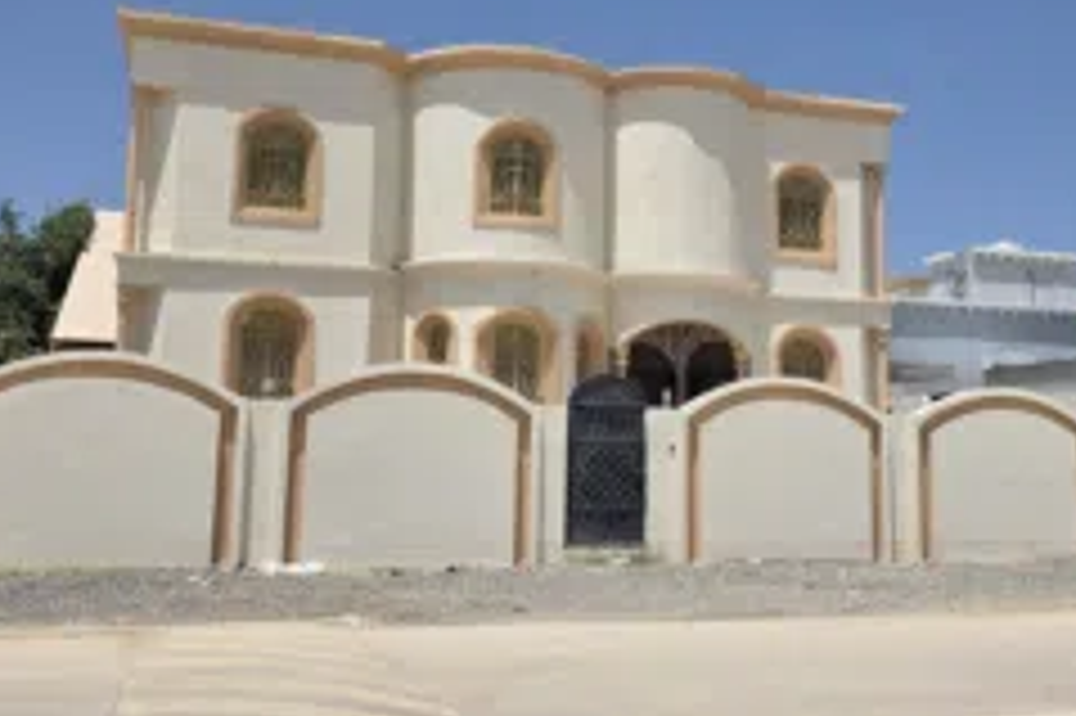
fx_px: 1195
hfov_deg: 48.3
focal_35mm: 40
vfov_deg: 33.3
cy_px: 288
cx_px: 630
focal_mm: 6.3
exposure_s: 1/7944
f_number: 1.7
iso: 50
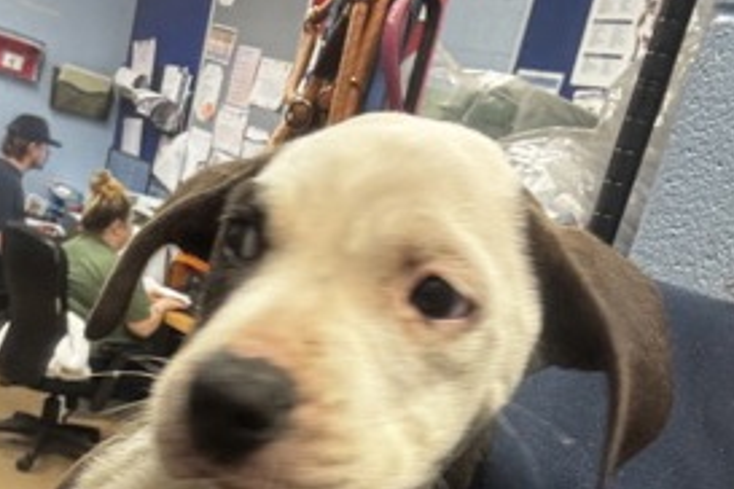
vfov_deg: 26.5
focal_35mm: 48
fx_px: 979
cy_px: 497
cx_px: 354
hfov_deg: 41.1
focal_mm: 2.69
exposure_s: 1/44
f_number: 1.9
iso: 160
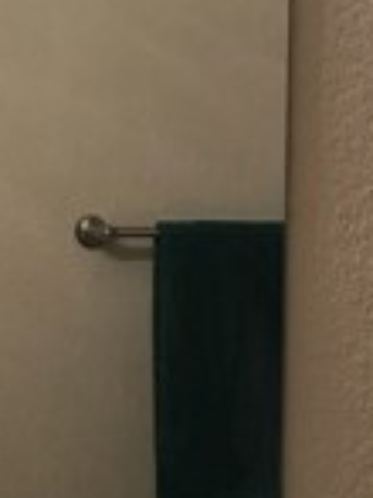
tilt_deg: -4.9
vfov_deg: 13.0
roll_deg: -0.7
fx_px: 2187
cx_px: 309
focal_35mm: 152
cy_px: 383
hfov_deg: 9.7
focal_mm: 4.15
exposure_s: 1/15
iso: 40
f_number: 2.2
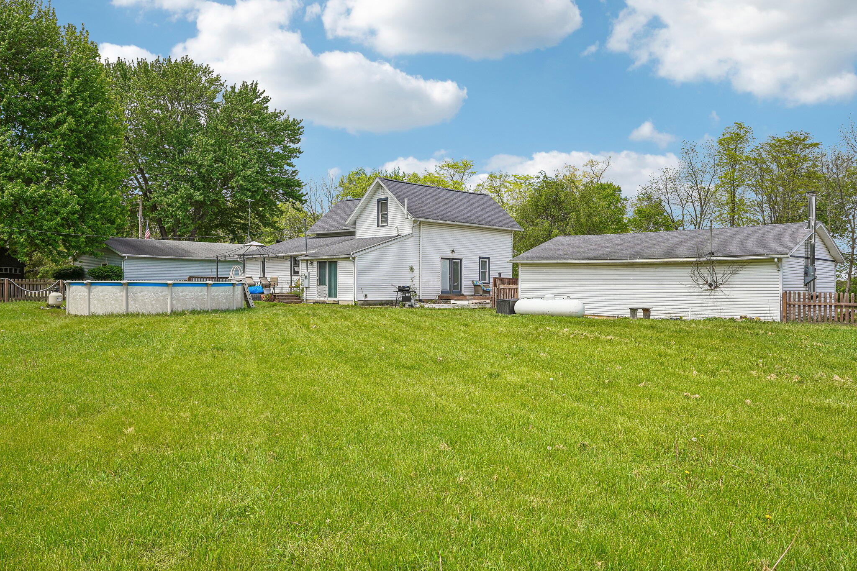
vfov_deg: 47.1
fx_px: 655
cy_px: 286
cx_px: 428
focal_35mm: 28
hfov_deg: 66.4
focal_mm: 27.5
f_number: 8
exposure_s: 1/400
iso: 100
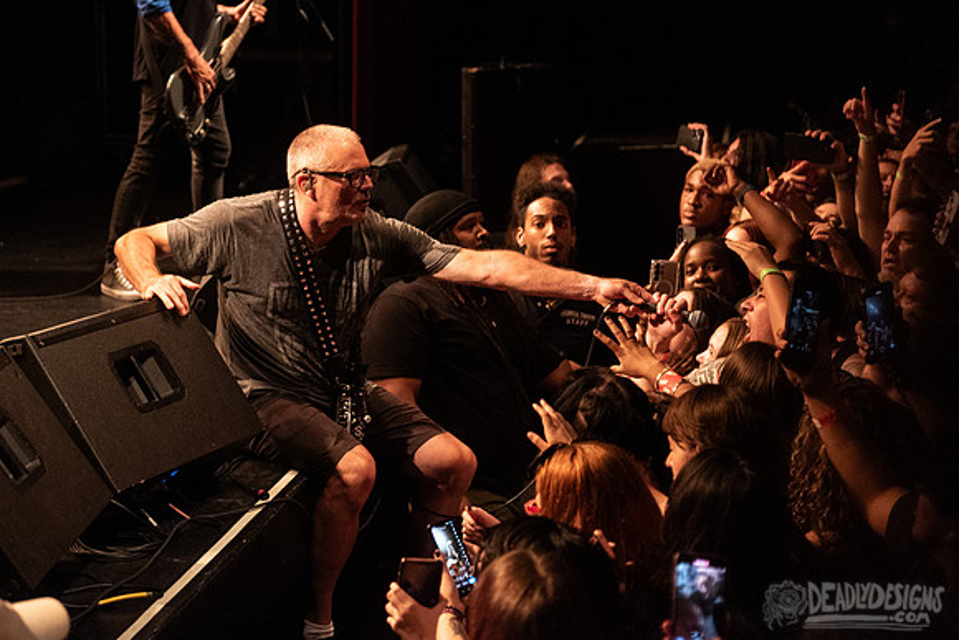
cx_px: 389
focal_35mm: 85
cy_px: 252
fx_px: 2261
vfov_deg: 16.1
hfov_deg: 23.9
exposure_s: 1/125
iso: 3200
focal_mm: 70
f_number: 3.2
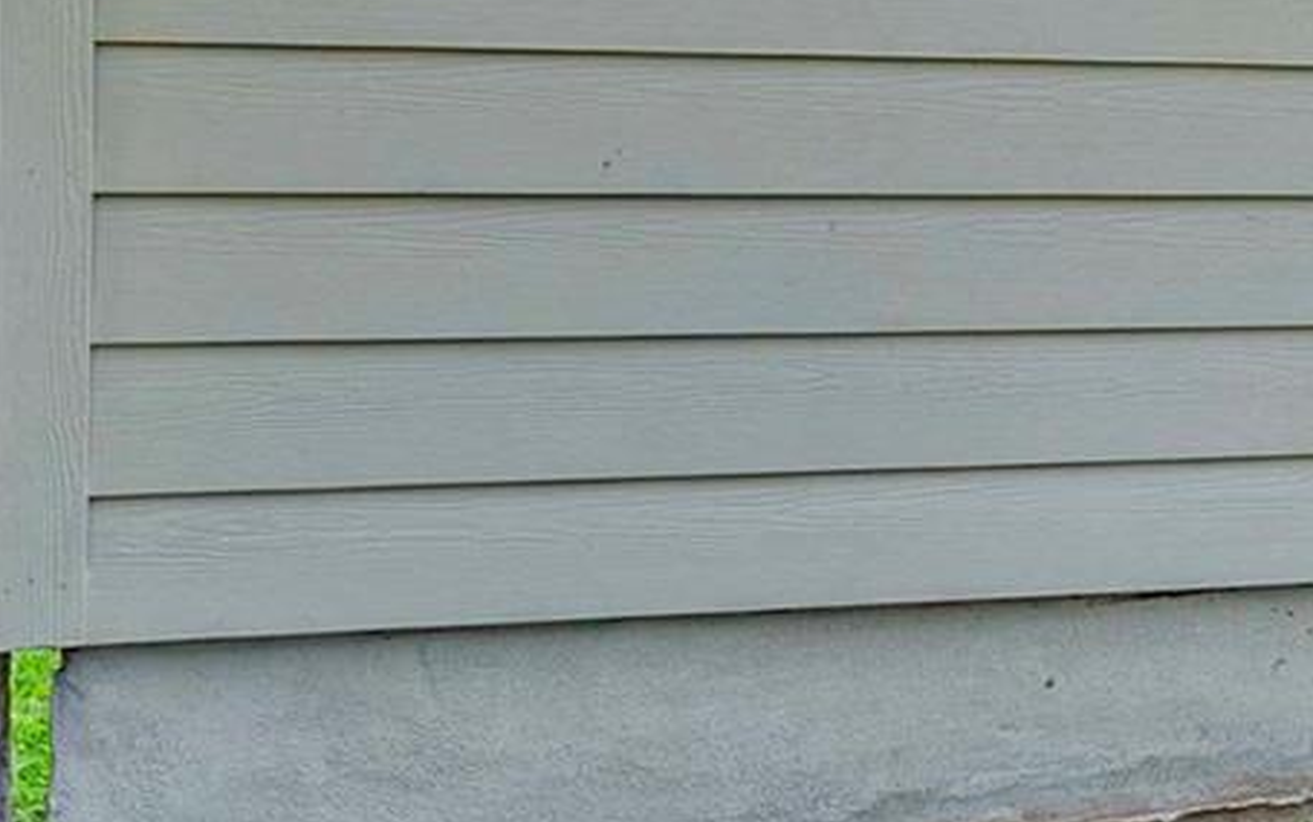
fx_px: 2470
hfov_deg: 22.9
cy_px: 80
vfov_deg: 18.6
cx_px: 2079
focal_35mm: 69
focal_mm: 15
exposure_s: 1/40
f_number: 8
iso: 100
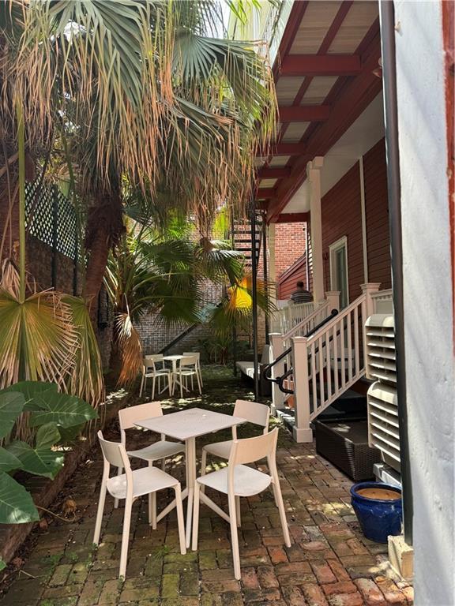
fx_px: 421
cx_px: 228
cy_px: 303
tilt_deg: +4.1
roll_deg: +1.1
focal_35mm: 24
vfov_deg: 71.6
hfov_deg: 56.8
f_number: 1.78
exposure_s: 1/347
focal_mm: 6.76
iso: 100
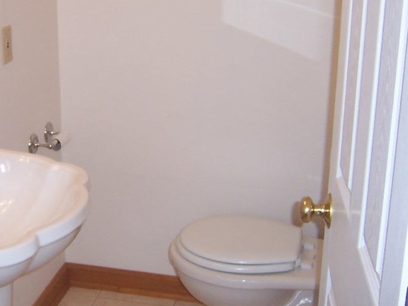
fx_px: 754
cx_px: 88
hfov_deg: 29.6
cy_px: 142
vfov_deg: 22.9
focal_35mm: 64
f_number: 2.8
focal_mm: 5.6
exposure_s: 1/60
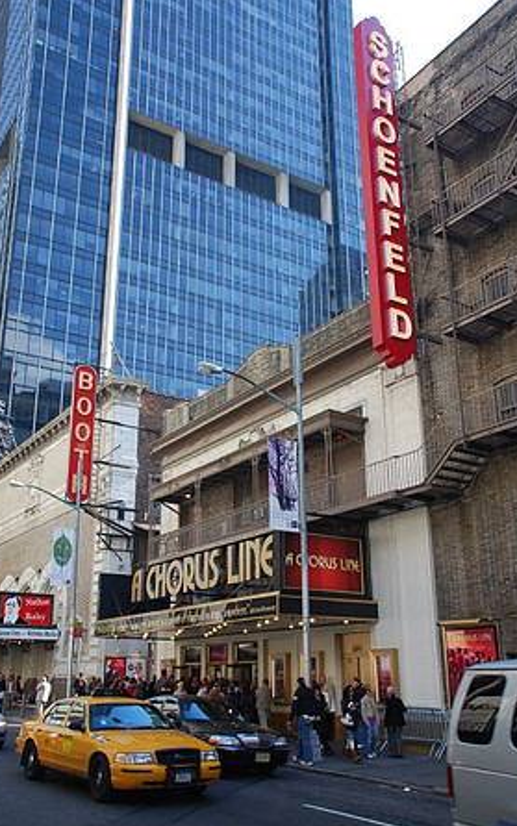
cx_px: 252
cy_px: 415
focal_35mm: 34
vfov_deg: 56.7
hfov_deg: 37.3
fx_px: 766
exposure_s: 1/60
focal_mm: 22
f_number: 8
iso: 200
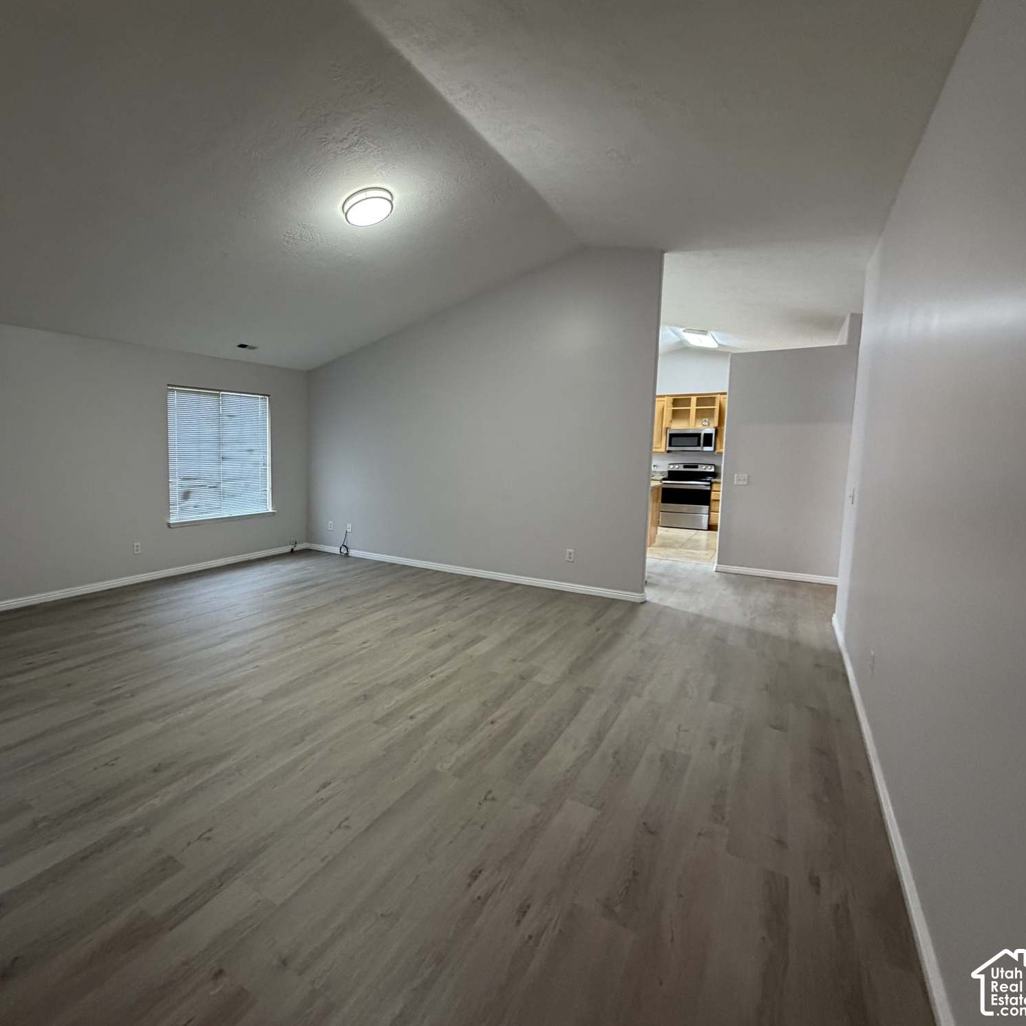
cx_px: 358
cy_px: 503
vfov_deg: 84.0
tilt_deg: -5.3
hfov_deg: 81.6
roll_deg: -0.7
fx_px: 570
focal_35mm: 17
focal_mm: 2.22
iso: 400
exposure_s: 1/60
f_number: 2.2
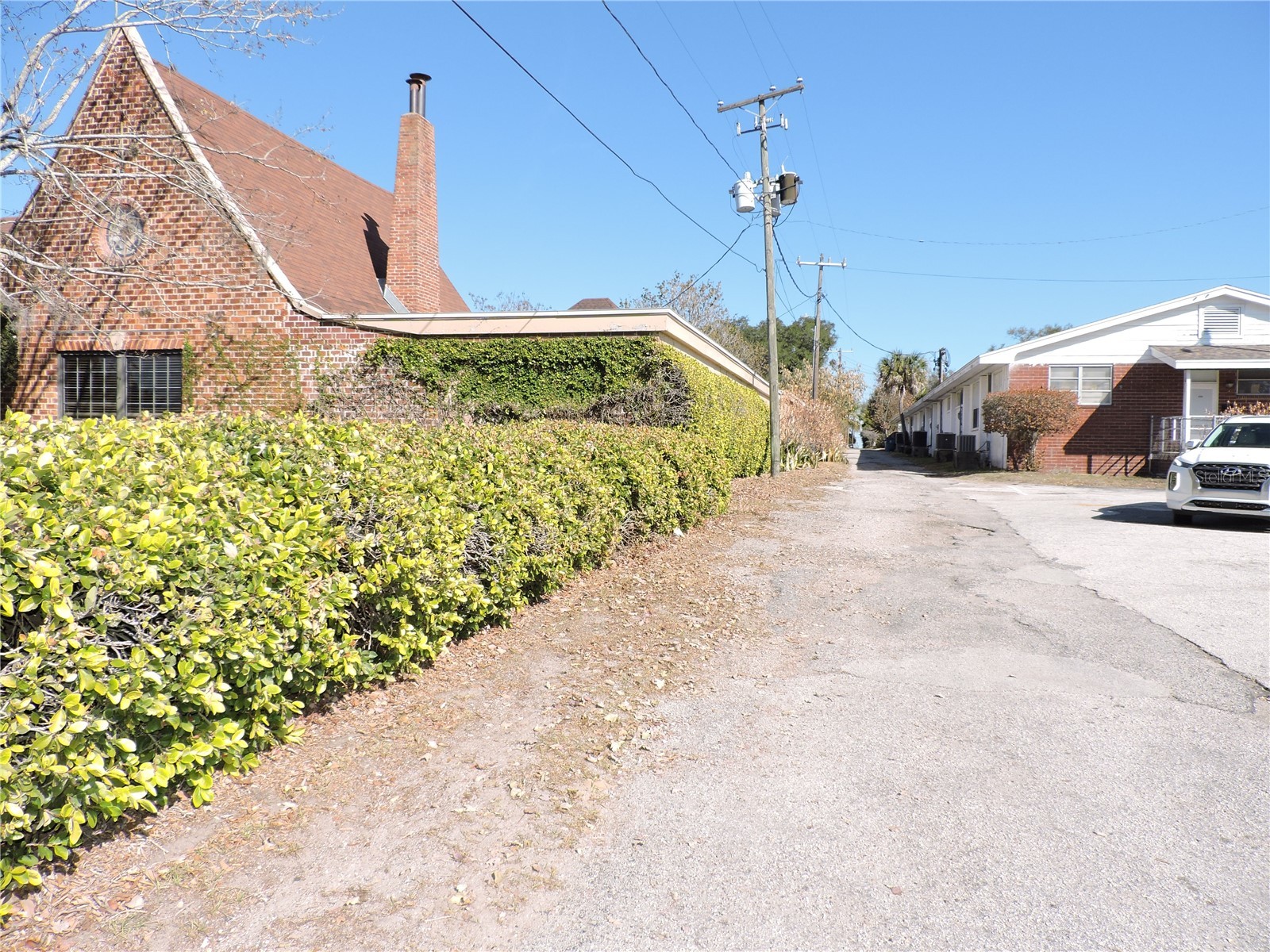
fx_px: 881
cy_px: 476
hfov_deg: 71.6
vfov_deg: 56.8
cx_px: 635
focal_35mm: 24
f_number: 3
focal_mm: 4.3
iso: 100
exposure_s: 1/800
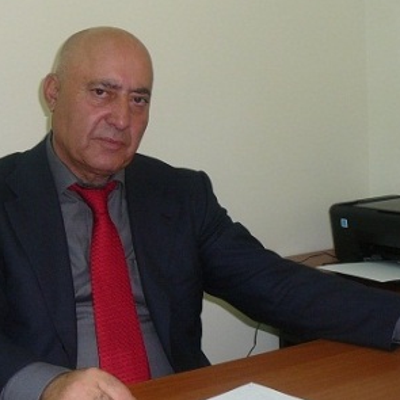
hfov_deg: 39.8
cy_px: 199
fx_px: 549
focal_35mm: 42
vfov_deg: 40.0
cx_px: 158
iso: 125
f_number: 2.8
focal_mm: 5.2
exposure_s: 1/30
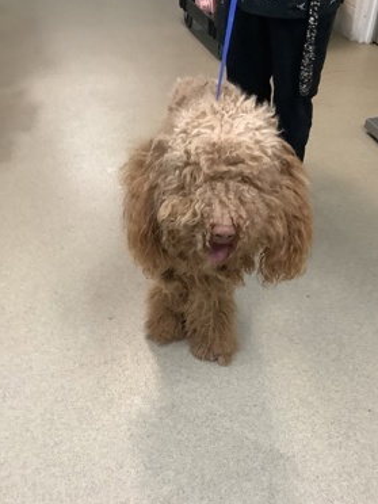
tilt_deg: -41.7
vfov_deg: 52.6
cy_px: 260
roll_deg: +2.0
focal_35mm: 35
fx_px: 510
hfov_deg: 40.6
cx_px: 212
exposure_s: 1/60
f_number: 2.4
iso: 320
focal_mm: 3.3
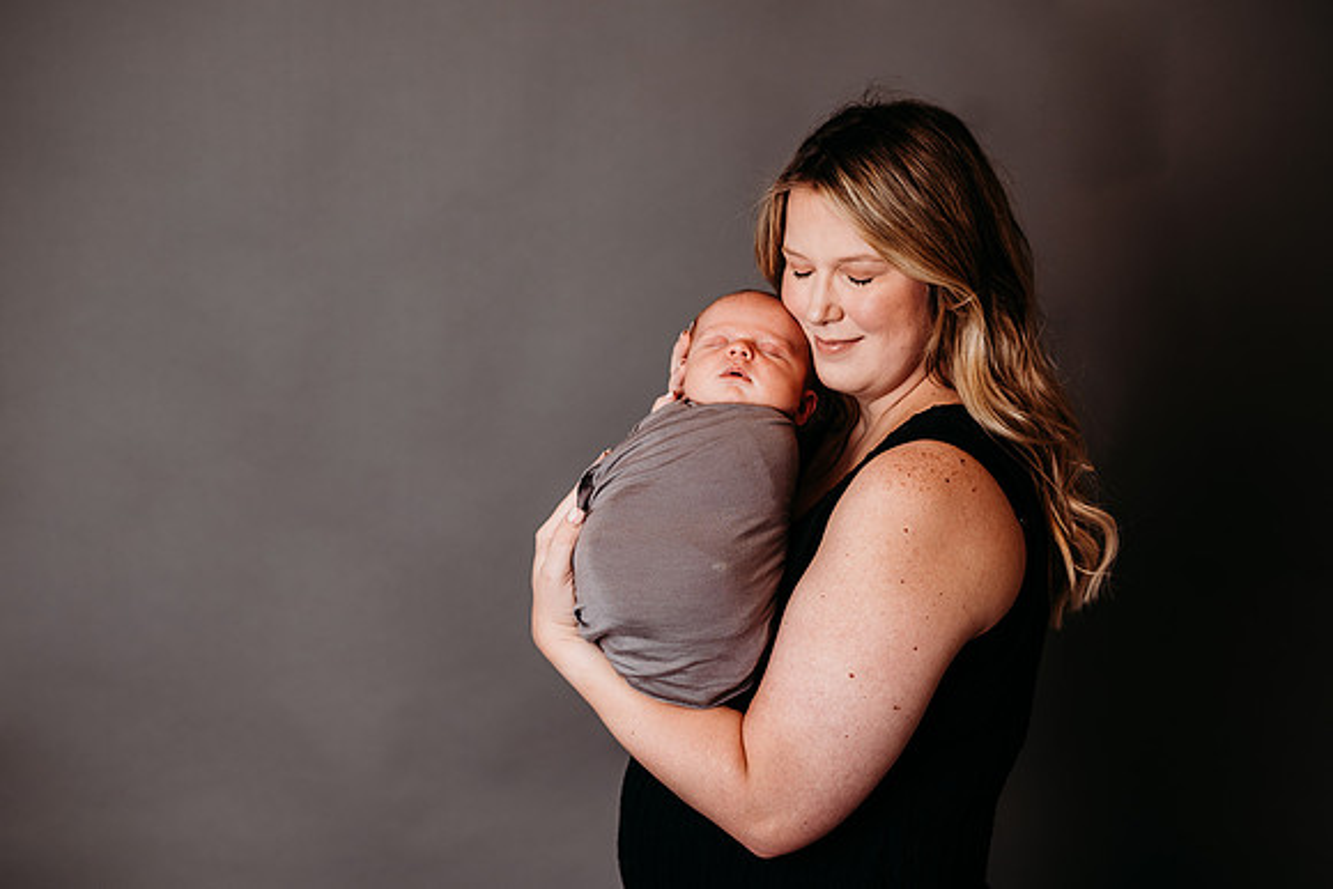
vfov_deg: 16.1
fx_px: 3148
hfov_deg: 23.9
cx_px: 666
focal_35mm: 85
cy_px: 444
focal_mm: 85
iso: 160
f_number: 2.5
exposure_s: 1/160
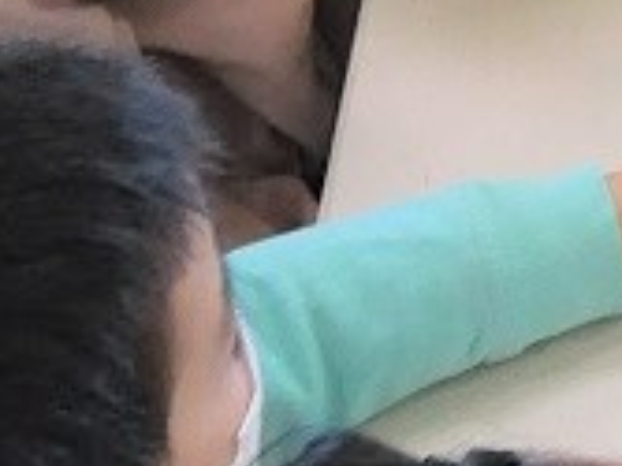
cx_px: 1397
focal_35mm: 200
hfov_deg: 9.1
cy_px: -692
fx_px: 3591
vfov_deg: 7.0
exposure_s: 1/40
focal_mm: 5.79
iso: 400
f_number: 4
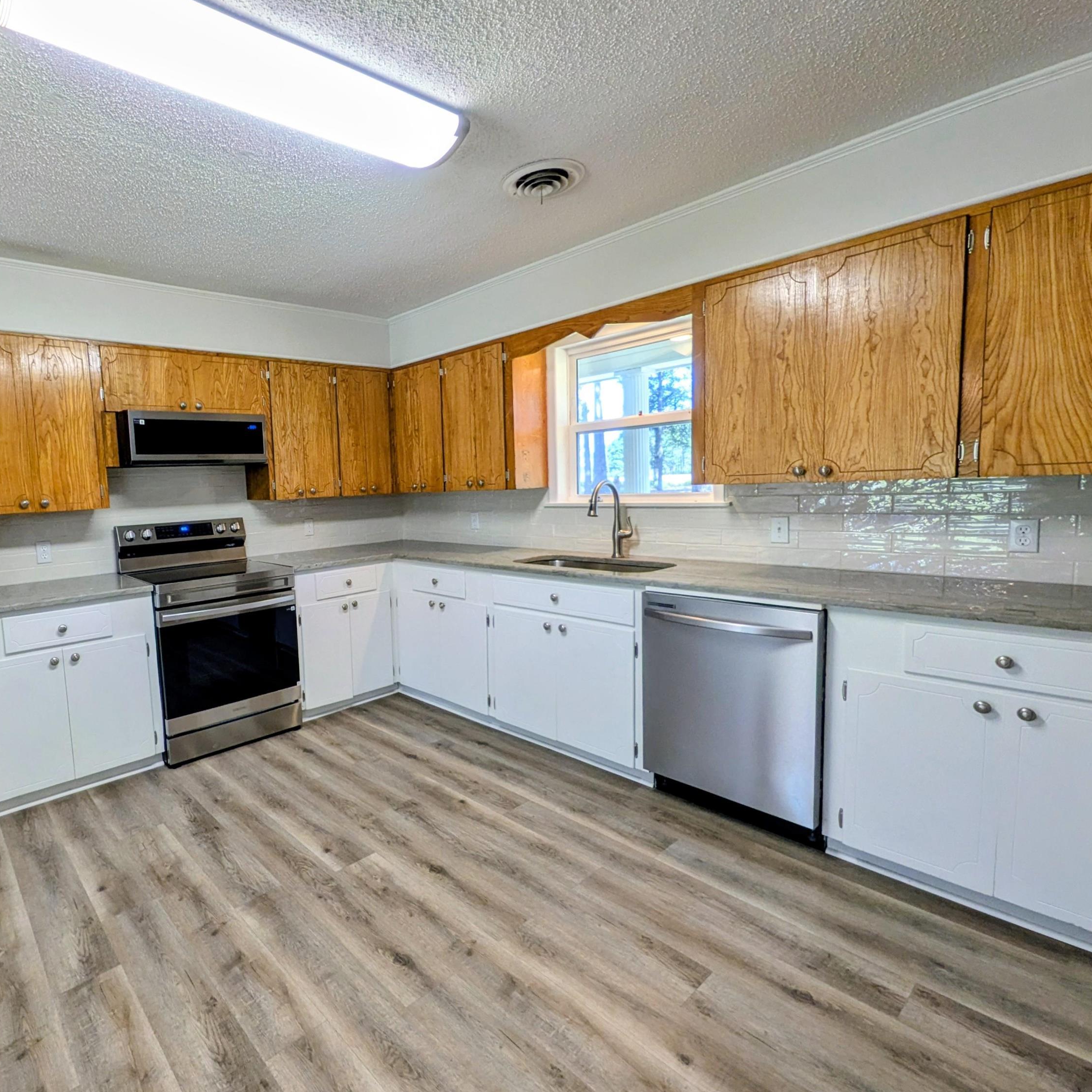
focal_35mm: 17
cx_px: 362
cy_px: 545
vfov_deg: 84.0
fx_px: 607
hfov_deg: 81.1
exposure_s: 1/120
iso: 123
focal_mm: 1.85
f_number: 2.2
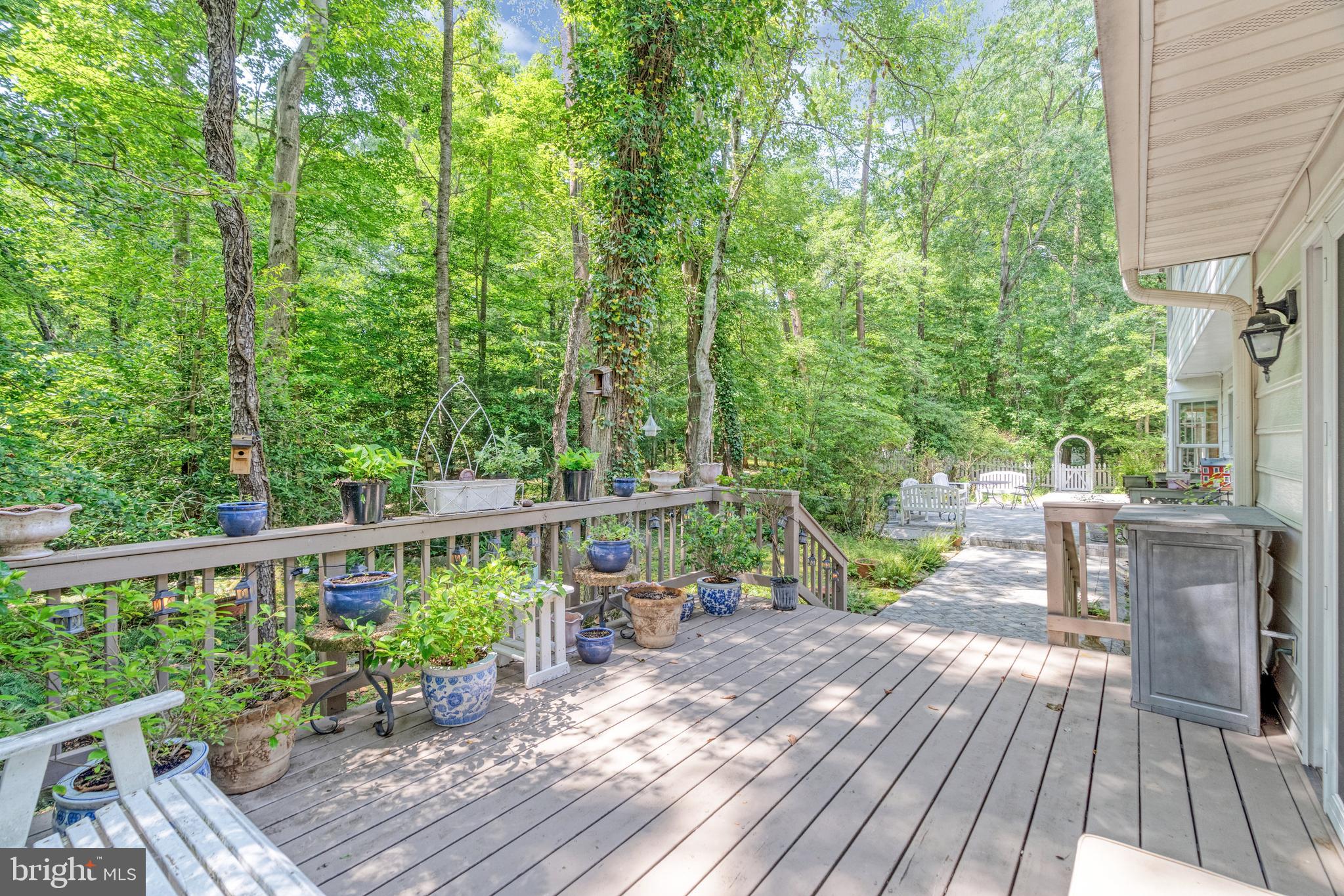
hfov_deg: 96.7
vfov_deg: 73.8
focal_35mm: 16
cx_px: 672
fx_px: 597
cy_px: 448
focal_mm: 16
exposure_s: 1/25
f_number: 7.1
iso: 1250
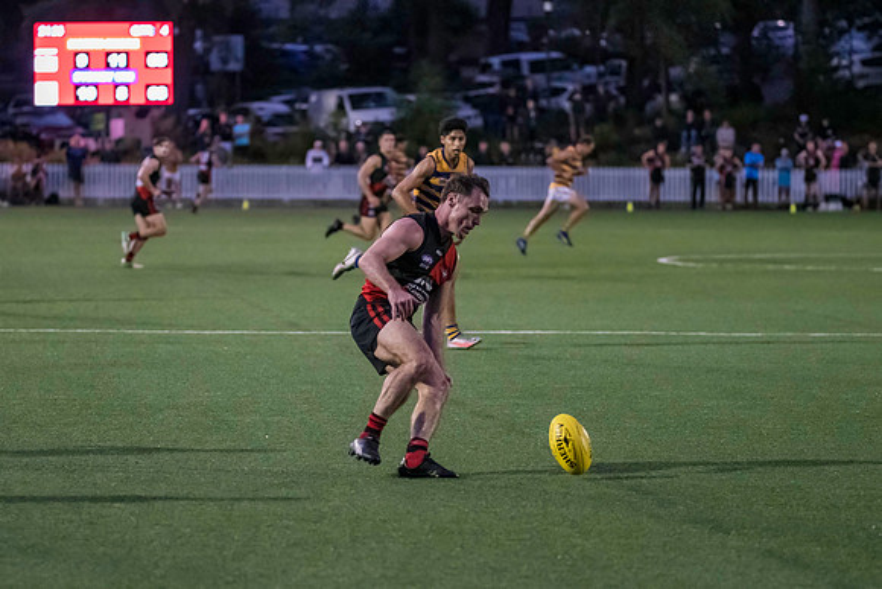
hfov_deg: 11.2
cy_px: 249
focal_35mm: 184
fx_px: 4502
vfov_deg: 7.5
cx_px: 355
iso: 3200
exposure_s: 1/800
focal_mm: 120
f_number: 2.8
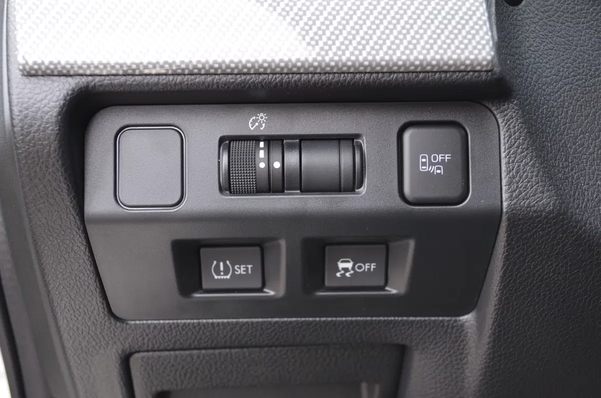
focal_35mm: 54
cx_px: 300
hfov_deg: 36.9
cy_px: 199
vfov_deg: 25.0
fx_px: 900
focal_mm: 36
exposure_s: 1/60
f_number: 5
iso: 800
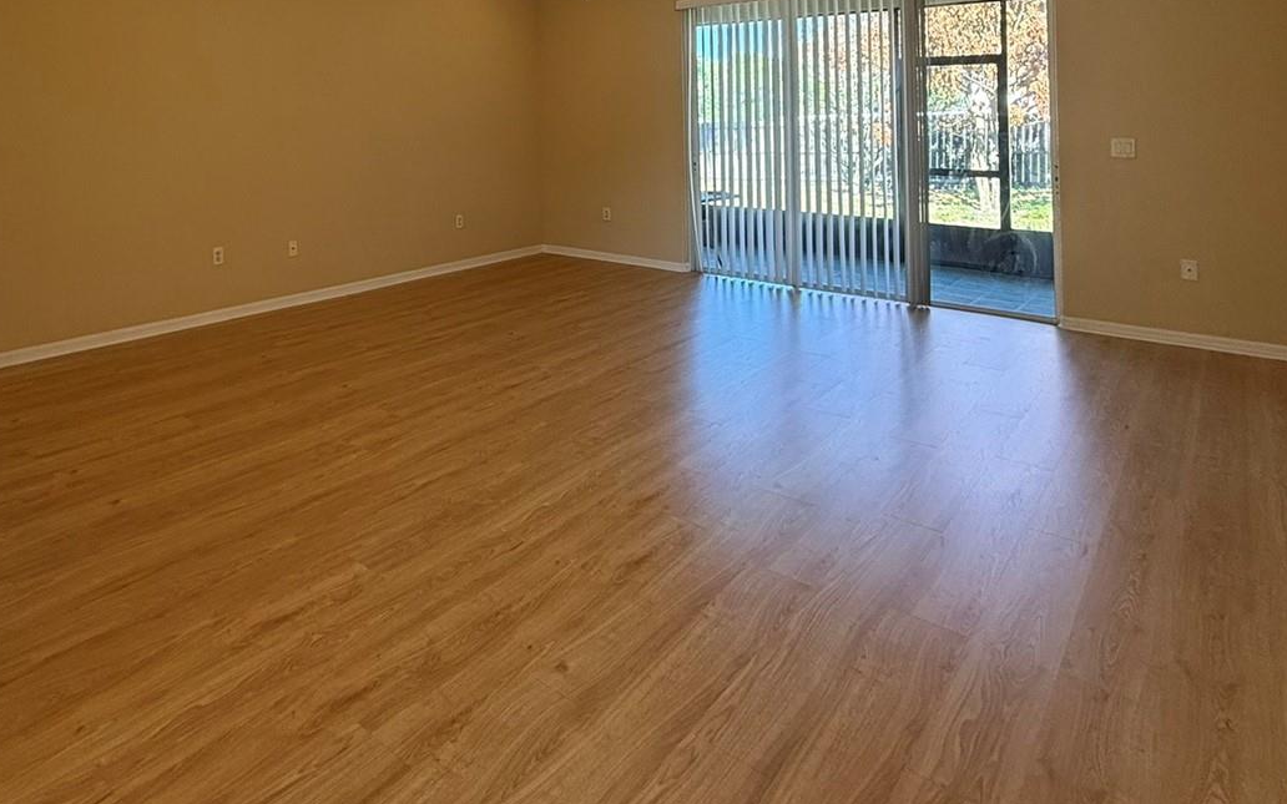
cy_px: 101
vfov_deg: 48.2
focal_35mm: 23
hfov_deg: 76.1
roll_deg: +0.3
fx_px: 807
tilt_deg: +1.2
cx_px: 501
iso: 125
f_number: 2.2
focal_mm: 2.22
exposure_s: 1/120
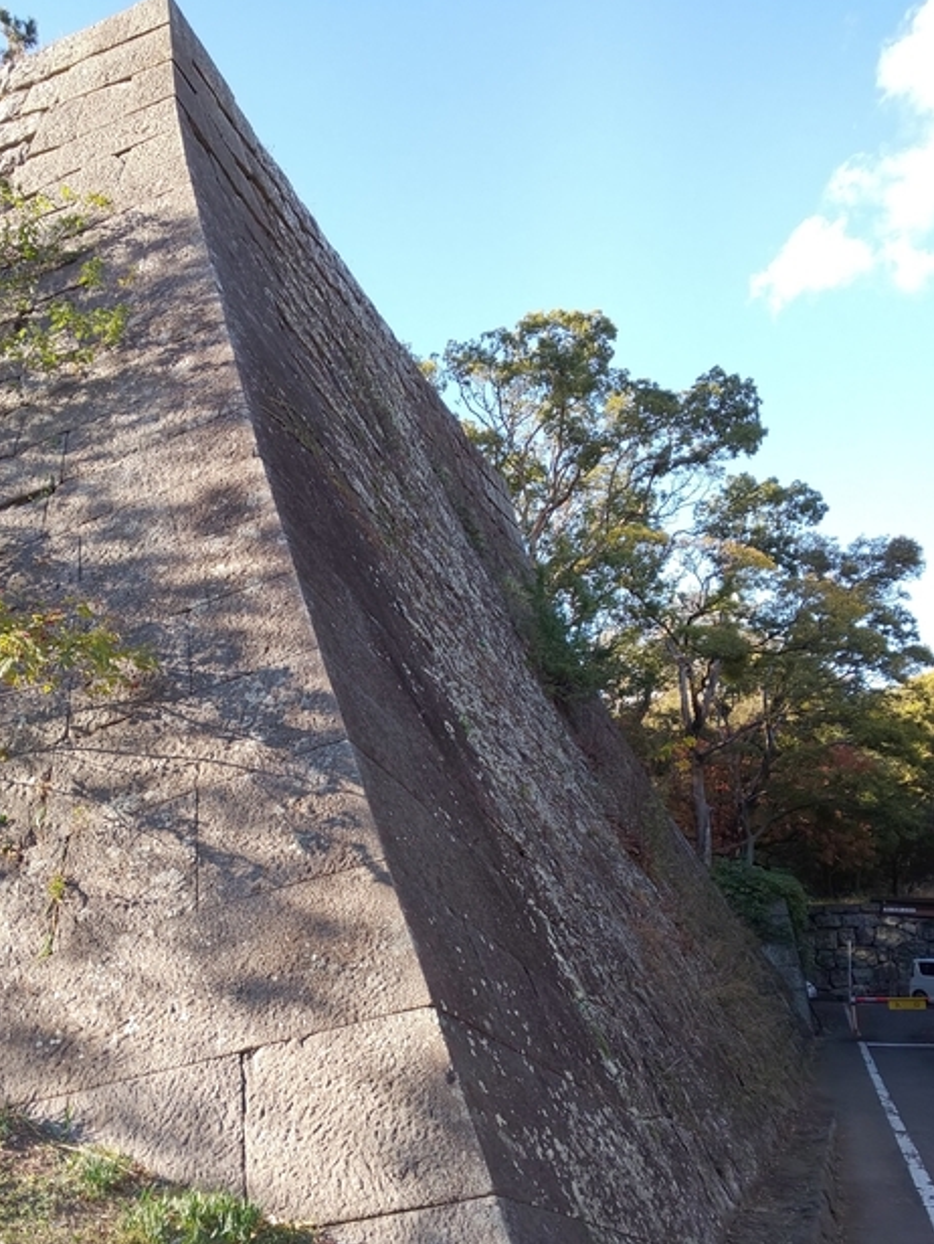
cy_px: 779
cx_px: 400
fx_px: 934
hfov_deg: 52.9
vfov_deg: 66.2
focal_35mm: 26
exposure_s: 1/159
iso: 28
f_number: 1.94
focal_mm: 3.45
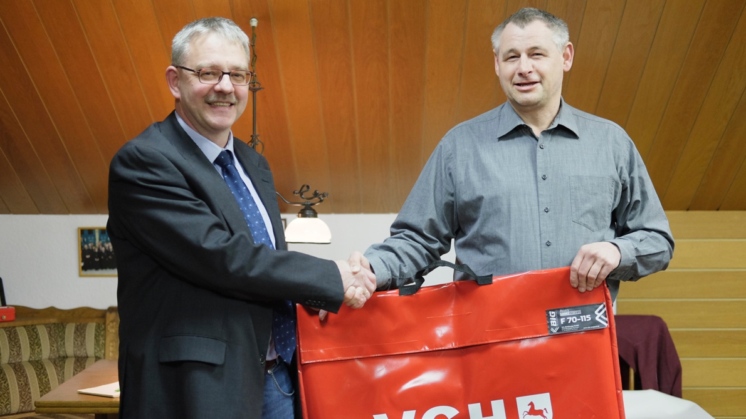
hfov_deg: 37.2
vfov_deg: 21.4
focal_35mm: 56
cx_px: 375
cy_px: 249
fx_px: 1108
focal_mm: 35
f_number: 2
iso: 1600
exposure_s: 1/80
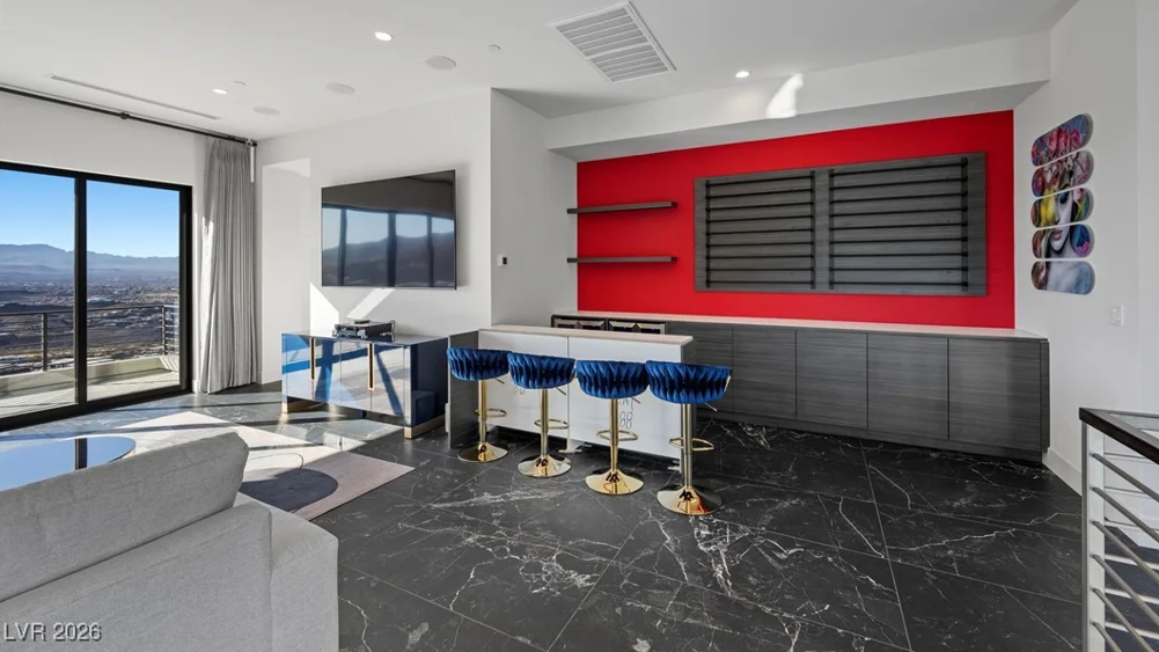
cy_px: 259
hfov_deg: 103.0
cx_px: 589
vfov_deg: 69.8
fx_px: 461
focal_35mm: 15
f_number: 8
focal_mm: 14
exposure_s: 1/30
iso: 500
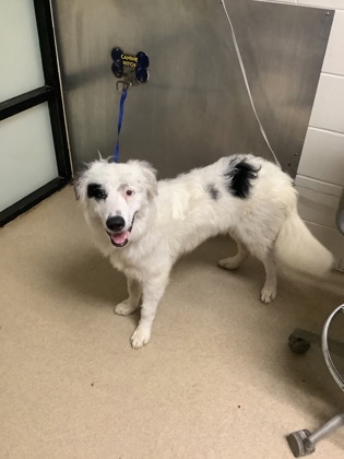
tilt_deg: -36.1
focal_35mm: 31
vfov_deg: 58.4
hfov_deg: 45.4
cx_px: 172
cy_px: 230
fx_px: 411
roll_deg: -2.2
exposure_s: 1/40
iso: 320
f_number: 2.4
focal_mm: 3.3
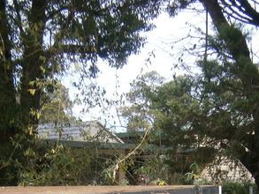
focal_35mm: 71
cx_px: 128
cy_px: 244
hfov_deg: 27.4
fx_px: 531
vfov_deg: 19.3
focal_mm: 4.7
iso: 80
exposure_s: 1/50
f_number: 8
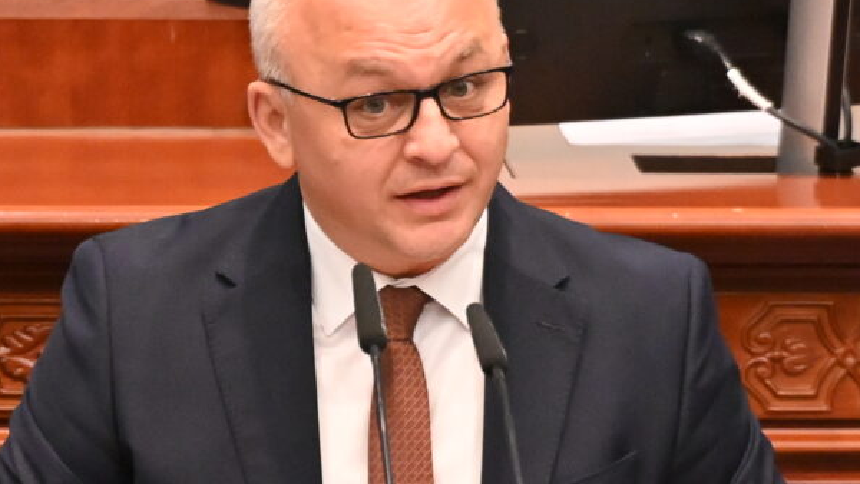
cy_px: 276
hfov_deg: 2.4
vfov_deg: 1.4
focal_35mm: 894
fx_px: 20394
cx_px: 519
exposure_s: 1/640
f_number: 2.8
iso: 5000
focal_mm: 200
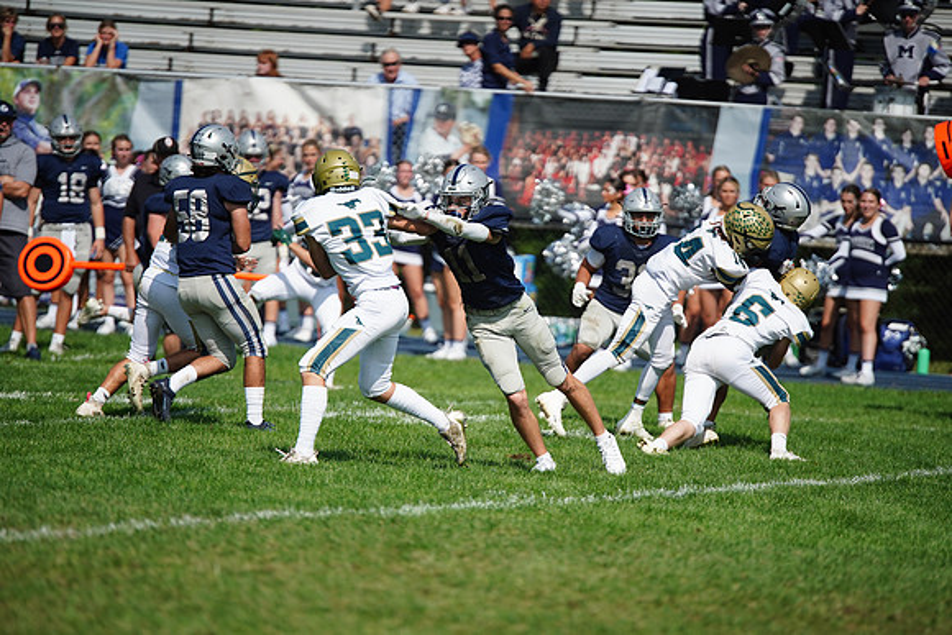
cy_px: 318
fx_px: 7935
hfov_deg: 6.9
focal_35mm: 300
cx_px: 476
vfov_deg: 4.6
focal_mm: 300
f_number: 2.8
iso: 400
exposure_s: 1/6400
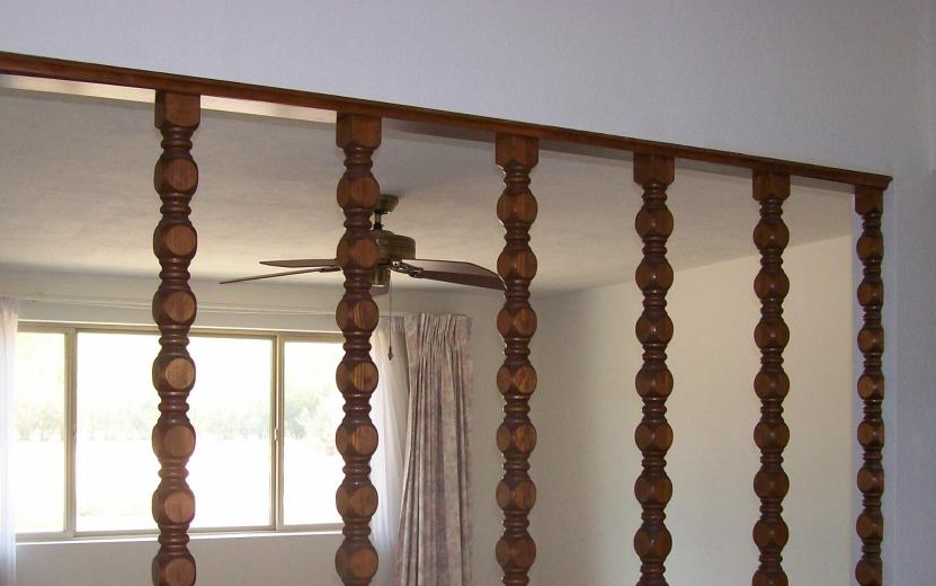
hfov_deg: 42.5
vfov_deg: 27.2
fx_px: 1199
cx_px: 389
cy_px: 418
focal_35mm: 47
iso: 140
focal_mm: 6
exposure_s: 1/70.4
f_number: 2.7
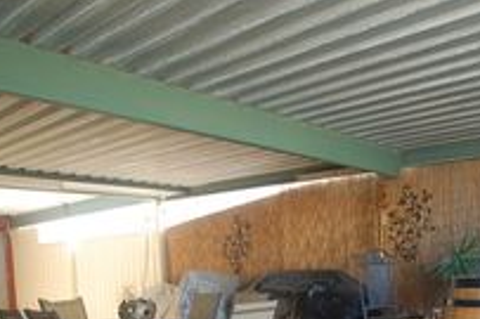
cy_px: 311
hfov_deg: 50.2
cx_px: 291
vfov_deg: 32.4
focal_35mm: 38
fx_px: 508
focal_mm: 11
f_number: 4.5
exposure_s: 1/40
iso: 400
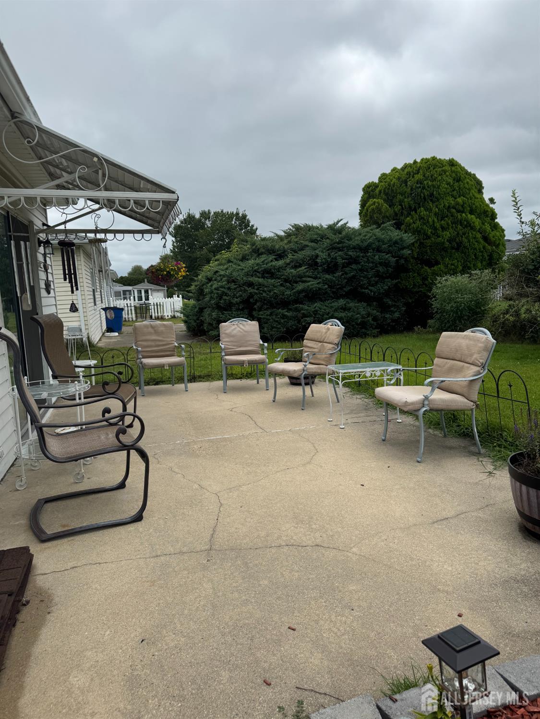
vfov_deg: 71.6
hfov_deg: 56.8
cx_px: 270
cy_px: 360
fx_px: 499
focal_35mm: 24
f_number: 1.78
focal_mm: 6.76
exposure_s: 1/5348
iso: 80
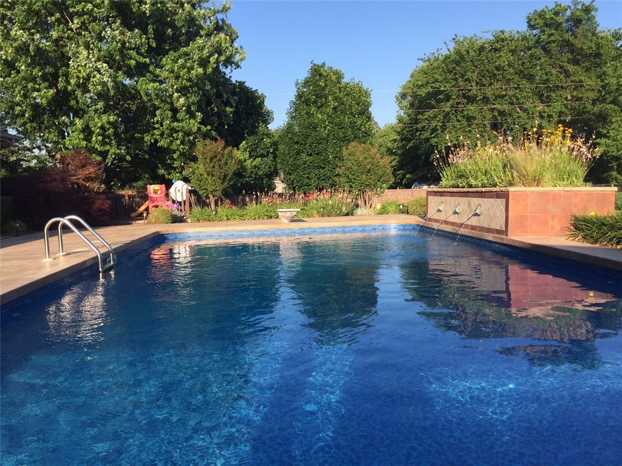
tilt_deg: -5.4
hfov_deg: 61.7
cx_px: 311
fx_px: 521
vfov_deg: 48.2
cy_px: 233
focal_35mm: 29
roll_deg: +1.2
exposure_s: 1/964
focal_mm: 4.15
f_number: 2.2
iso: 32
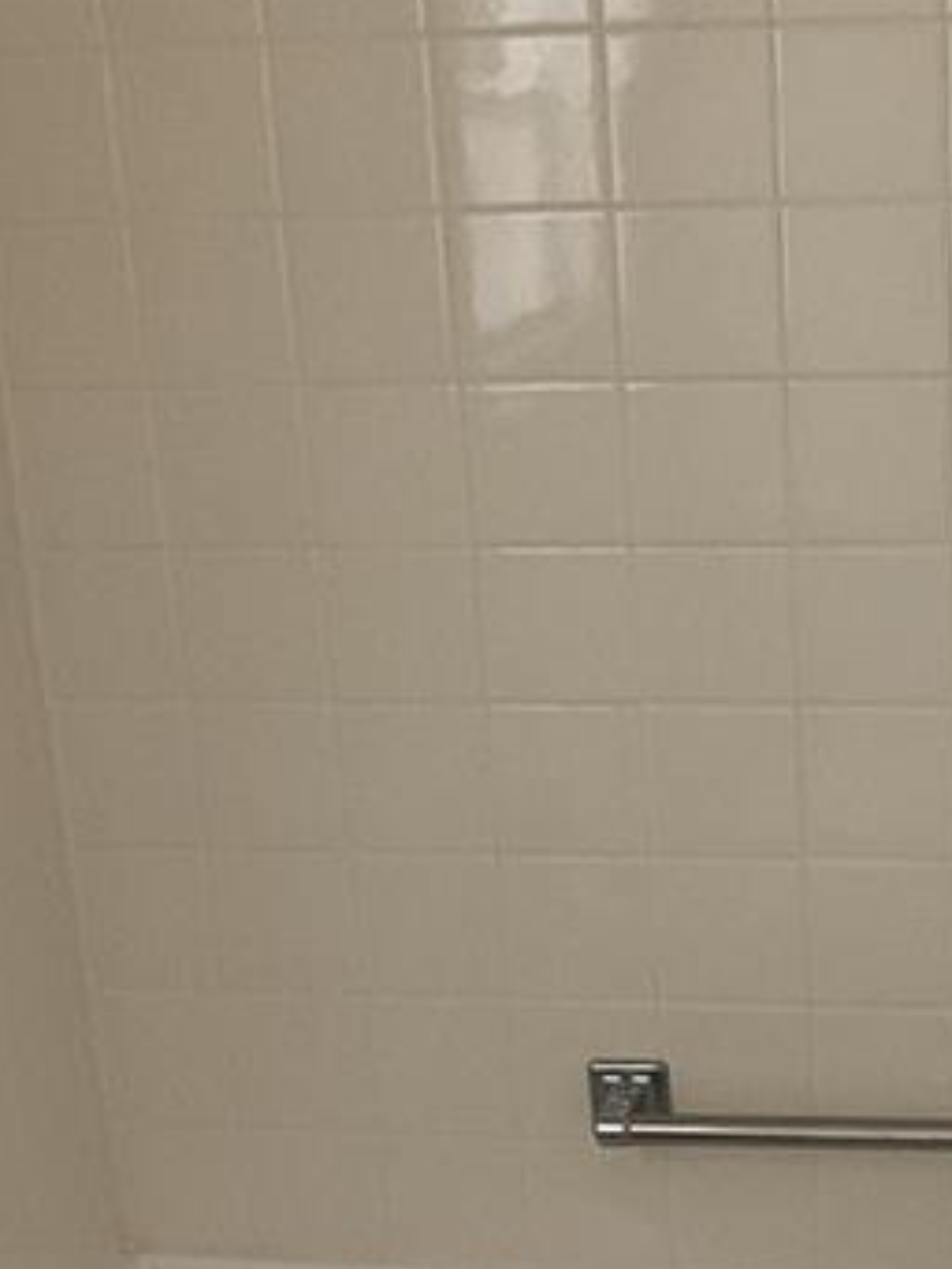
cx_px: 885
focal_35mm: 102
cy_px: 1016
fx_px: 3738
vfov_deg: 19.1
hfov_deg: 14.3
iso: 64
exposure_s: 1/60
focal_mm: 3
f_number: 1.8
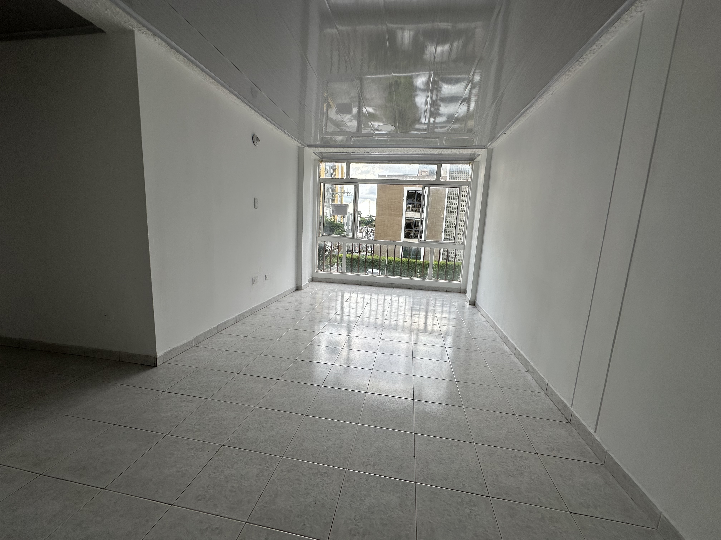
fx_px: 292
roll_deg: -2.8
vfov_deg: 85.7
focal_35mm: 14
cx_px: 360
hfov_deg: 102.1
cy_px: 270
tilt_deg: -8.9
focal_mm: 2.22
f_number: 2.2
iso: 40
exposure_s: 1/220
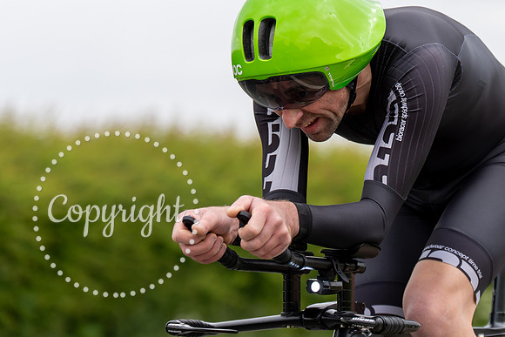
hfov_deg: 9.6
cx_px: 373
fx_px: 3013
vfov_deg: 6.4
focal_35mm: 215
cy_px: 200
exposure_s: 1/1250
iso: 200
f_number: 3.2
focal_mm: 108
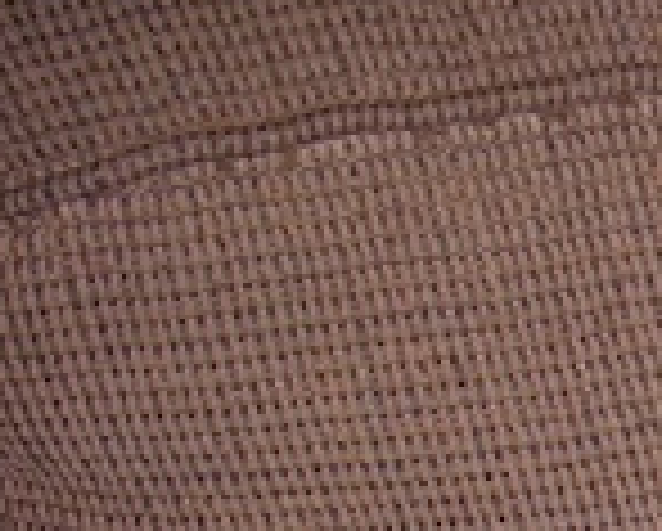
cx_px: 1319
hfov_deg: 11.5
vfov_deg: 9.8
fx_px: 2962
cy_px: 891
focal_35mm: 151
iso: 100
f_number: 3.3
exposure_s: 1/30
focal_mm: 6.3
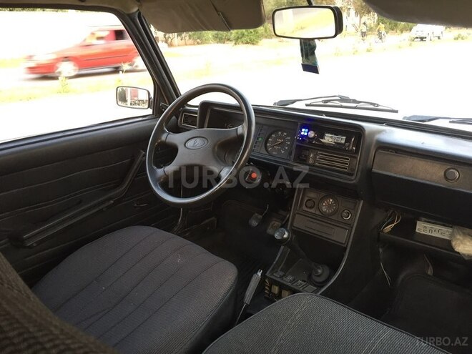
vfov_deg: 48.2
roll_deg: +0.2
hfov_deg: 61.7
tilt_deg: -19.0
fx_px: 395
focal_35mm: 29
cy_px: 177
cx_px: 236
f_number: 2.2
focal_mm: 4.15
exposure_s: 1/33
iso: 125
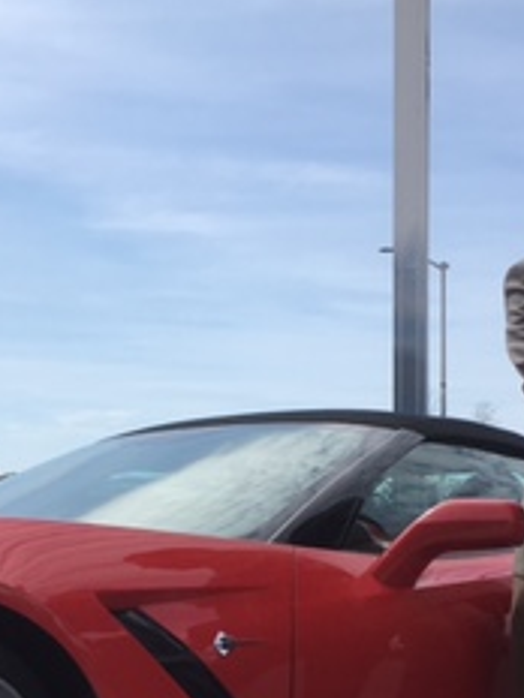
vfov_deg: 23.9
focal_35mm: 80
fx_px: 1615
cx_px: 172
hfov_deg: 18.4
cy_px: 602
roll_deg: +0.3
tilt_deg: -1.2
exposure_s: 1/2024
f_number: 2.2
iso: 25
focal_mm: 4.15
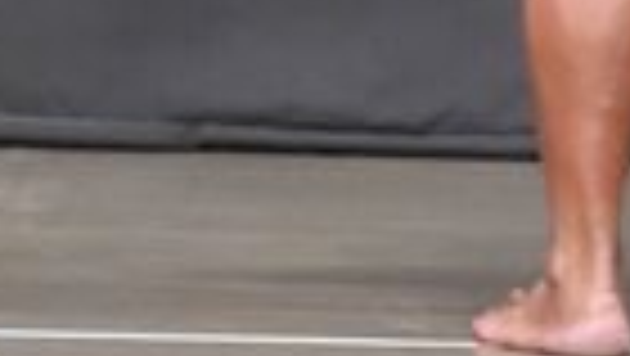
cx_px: -88
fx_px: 21750
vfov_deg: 0.9
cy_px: -532
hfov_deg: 1.7
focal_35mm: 1301
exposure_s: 1/400
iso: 6400
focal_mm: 150
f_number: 5.6
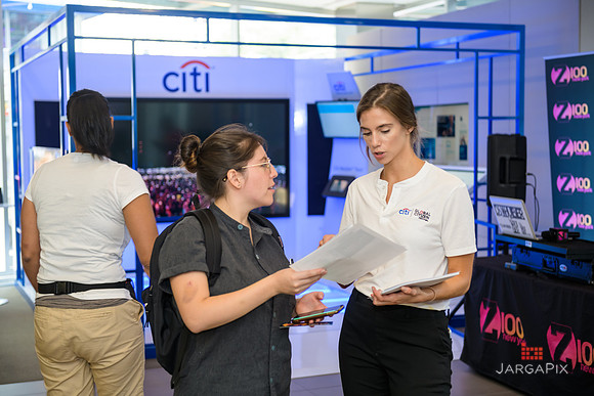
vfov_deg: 24.2
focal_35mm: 56
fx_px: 924
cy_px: 198
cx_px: 297
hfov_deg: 35.6
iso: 400
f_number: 3.2
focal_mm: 56
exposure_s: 1/125
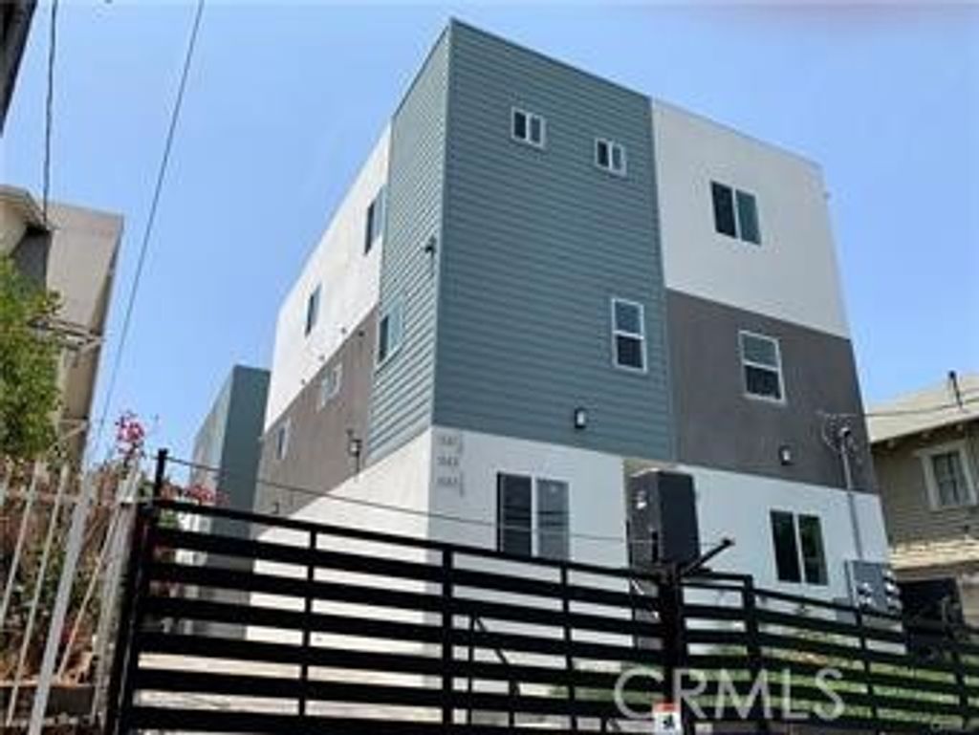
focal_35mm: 26
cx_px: 490
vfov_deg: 53.1
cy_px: 368
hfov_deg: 67.3
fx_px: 736
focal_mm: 4.25
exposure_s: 1/2033
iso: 25
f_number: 1.8
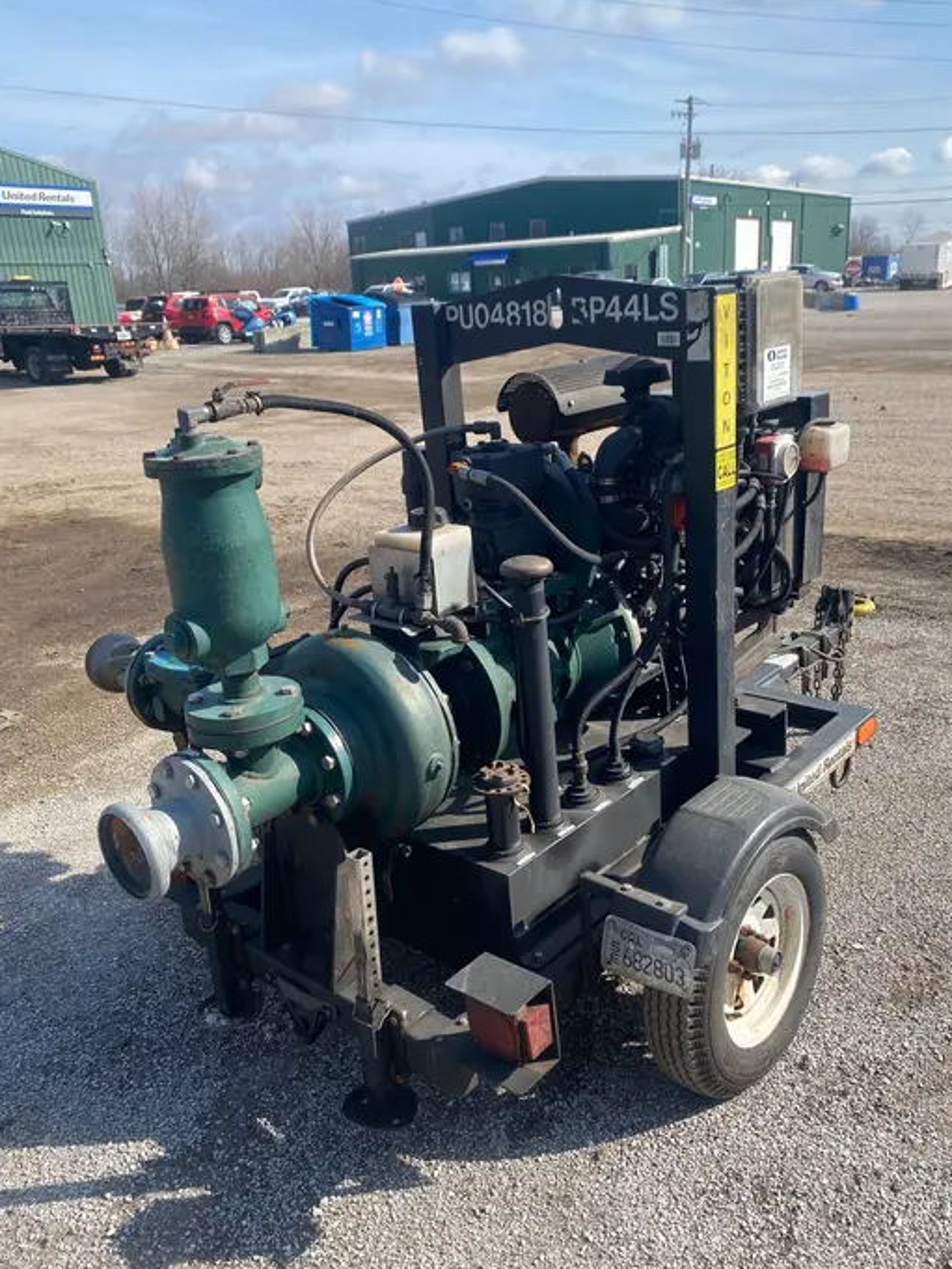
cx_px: 507
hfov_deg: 49.7
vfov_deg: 63.4
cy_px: 636
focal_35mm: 28
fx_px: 1026
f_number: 1.8
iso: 32
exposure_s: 1/1898
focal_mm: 4.25
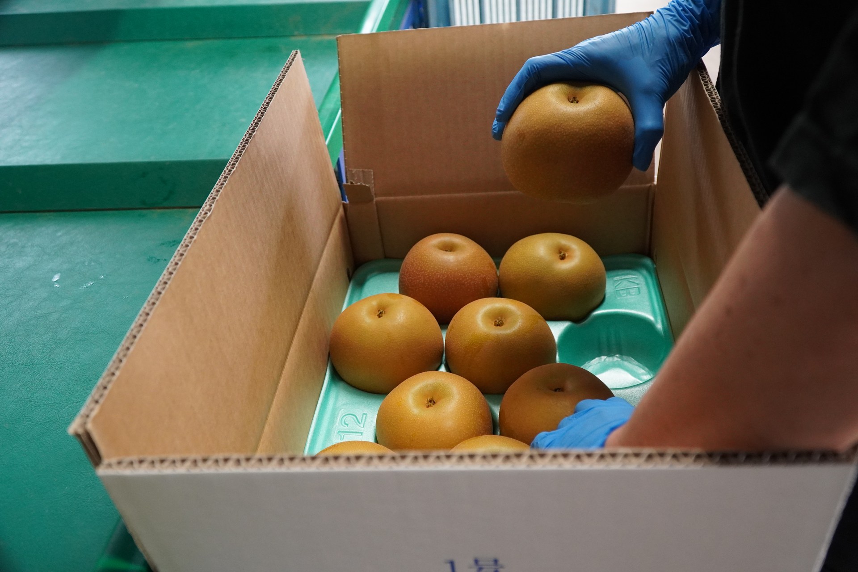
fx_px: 751
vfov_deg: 41.7
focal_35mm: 32
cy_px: 286
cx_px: 429
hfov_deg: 59.5
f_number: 4
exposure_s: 1/160
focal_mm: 21
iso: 2000
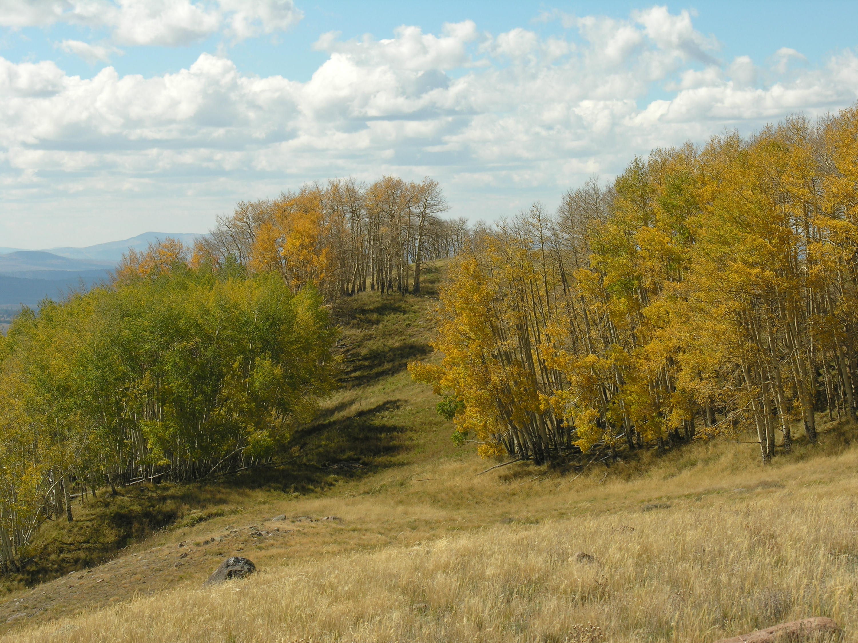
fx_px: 2578
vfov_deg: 14.2
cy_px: 322
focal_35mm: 104
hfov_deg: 18.9
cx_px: 429
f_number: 6.6
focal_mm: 26.5
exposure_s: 1/217
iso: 50
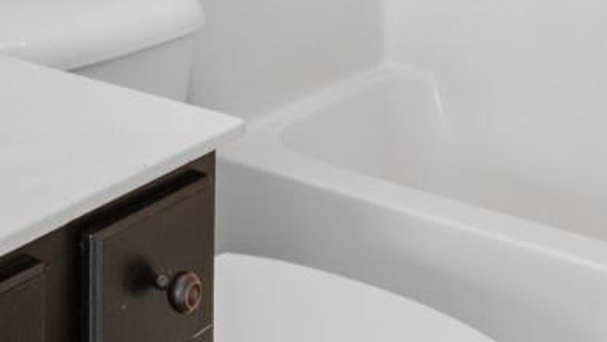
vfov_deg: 13.7
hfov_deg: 25.8
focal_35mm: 76
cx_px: -61
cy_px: -328
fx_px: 1224
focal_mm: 11.5
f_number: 4.8
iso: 100
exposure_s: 1/6
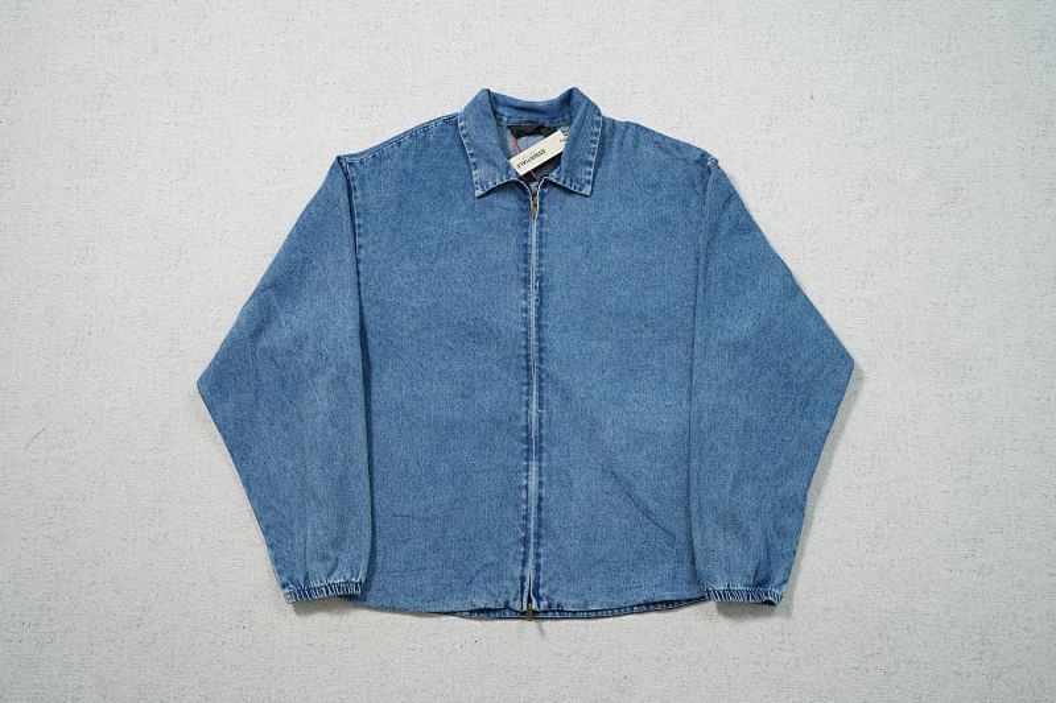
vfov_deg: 37.8
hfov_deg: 54.4
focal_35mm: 35
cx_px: 528
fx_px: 1026
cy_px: 352
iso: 1600
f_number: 10
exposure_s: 1/100
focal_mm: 35
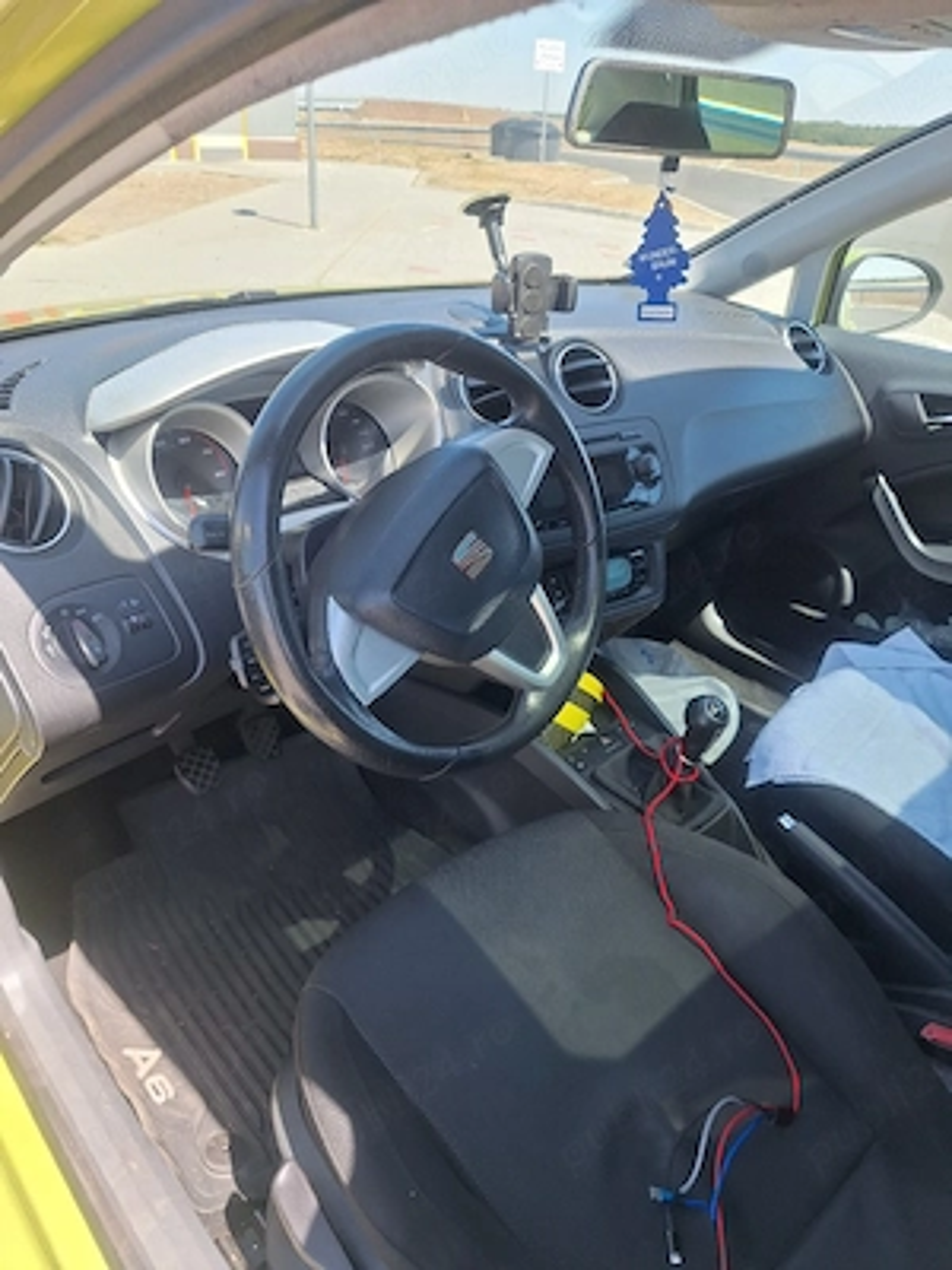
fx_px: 843
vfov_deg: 73.9
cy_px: 635
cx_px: 476
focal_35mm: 23
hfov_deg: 58.9
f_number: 1.8
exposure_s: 1/556
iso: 40
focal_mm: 5.54
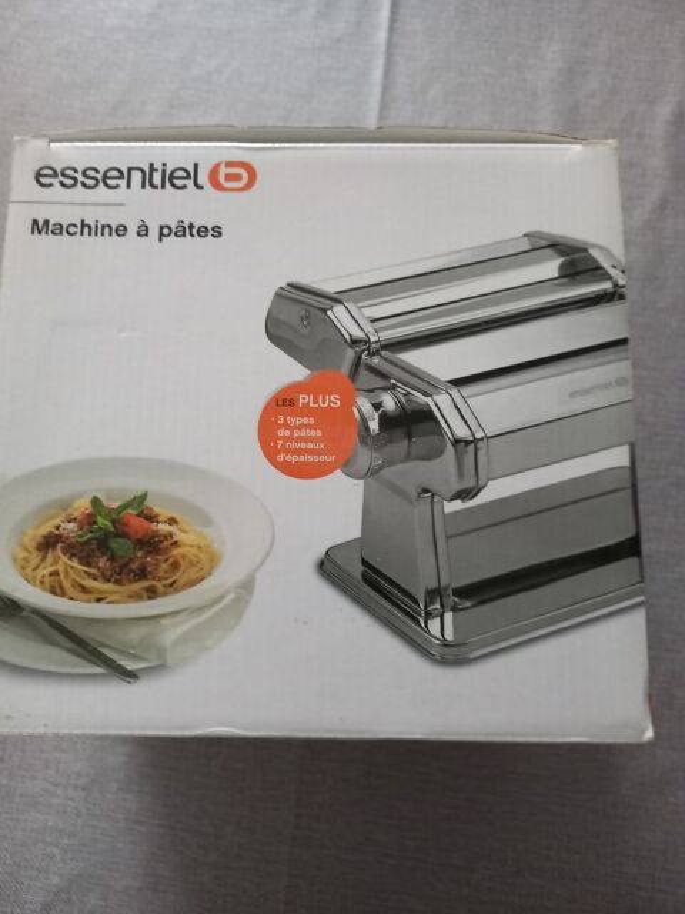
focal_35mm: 25
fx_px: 660
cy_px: 457
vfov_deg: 69.4
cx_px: 342
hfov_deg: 54.9
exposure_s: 1/25
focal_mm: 4.65
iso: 640
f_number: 1.8
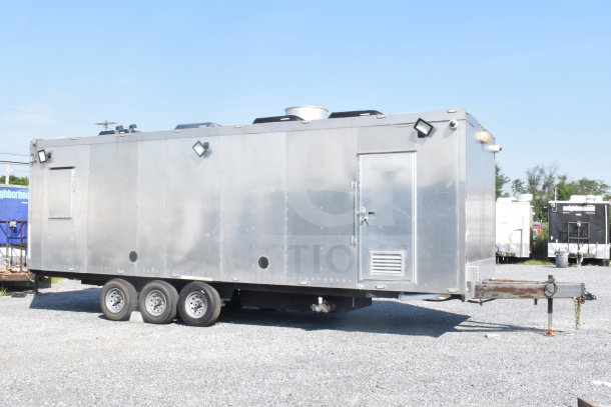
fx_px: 611
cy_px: 204
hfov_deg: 53.1
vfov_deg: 36.9
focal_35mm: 36
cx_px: 306
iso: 1250
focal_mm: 24
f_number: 25
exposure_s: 1/160
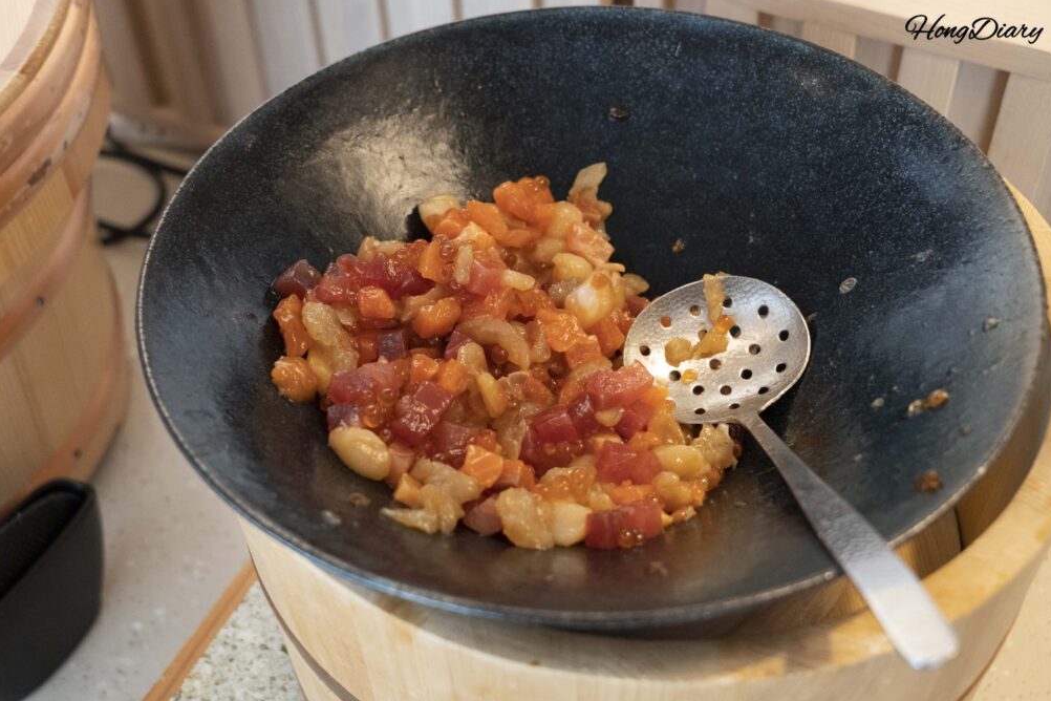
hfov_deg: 41.9
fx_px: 1372
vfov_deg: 28.6
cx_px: 535
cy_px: 355
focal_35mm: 47
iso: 6400
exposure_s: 1/160
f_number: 5.6
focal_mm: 46
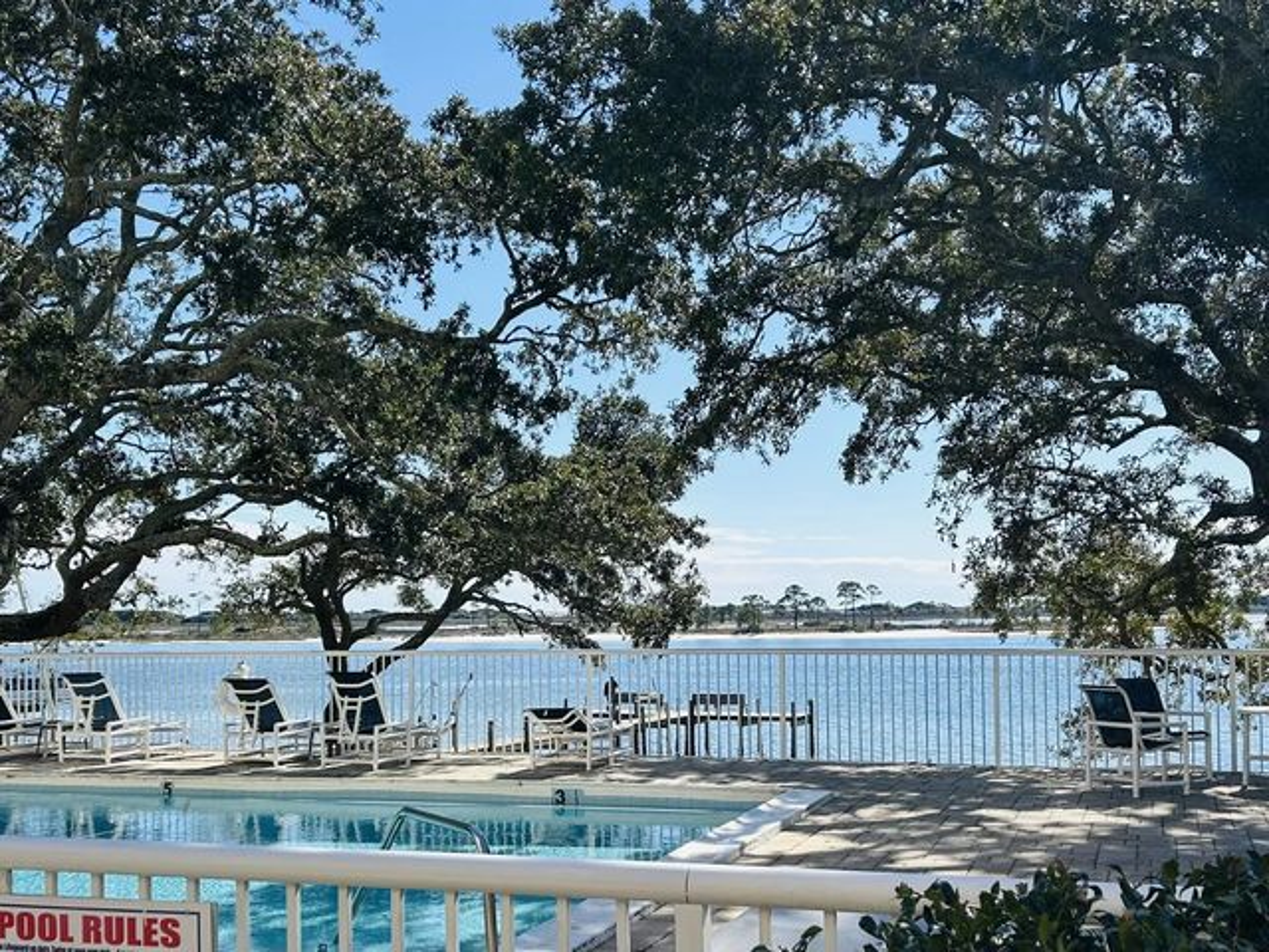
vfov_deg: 53.1
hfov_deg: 67.3
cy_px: 476
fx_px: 953
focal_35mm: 26
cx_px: 634
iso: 50
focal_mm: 5.7
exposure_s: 1/3704
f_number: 1.5
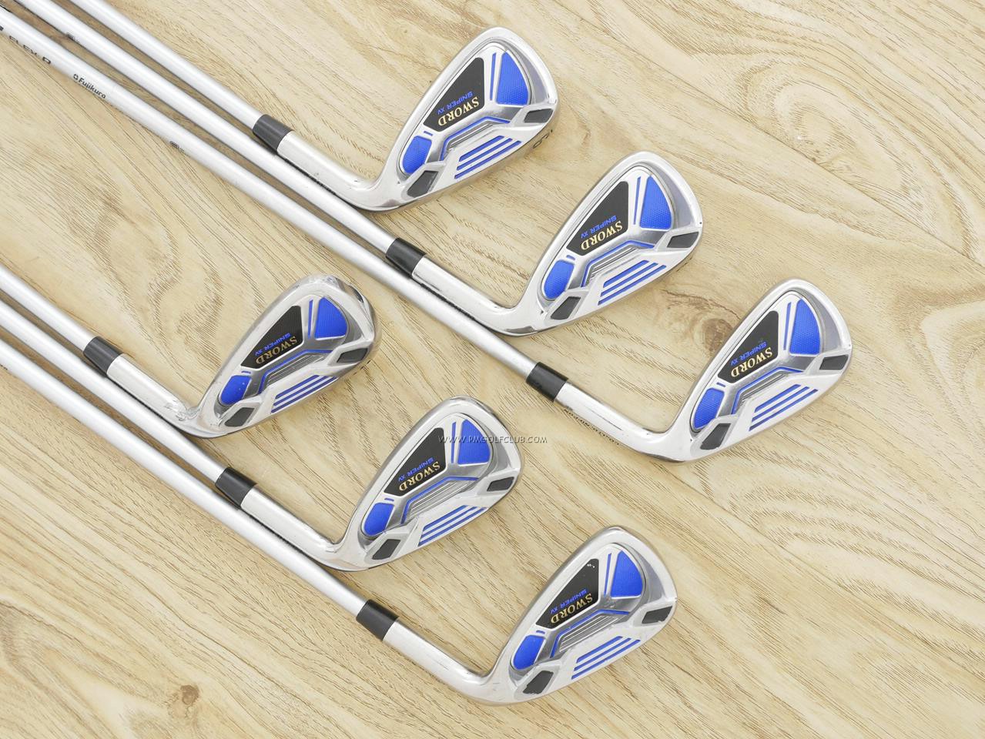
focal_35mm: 50
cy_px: 370
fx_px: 1423
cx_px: 492
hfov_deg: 38.2
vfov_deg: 29.1
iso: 1600
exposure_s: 1/40
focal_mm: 25
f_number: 4.5
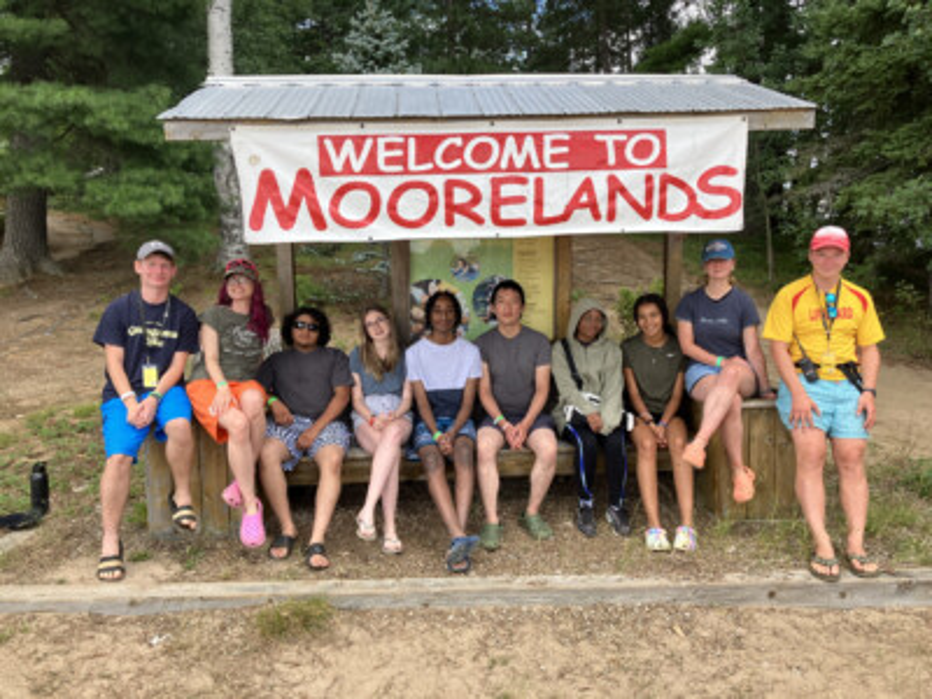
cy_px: 350
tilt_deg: -5.1
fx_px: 754
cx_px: 466
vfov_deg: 49.7
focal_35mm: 28
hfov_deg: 63.4
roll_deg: +0.9
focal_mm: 3.99
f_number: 1.8
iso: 32
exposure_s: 1/303
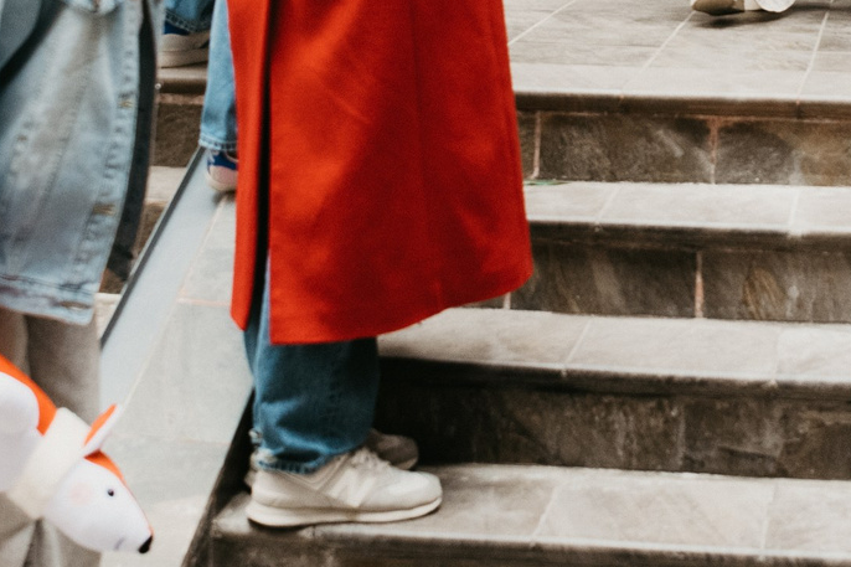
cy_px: -319
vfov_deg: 13.3
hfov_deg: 21.0
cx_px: 672
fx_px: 2269
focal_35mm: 96
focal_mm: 24
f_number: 4
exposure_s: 1/320
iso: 400
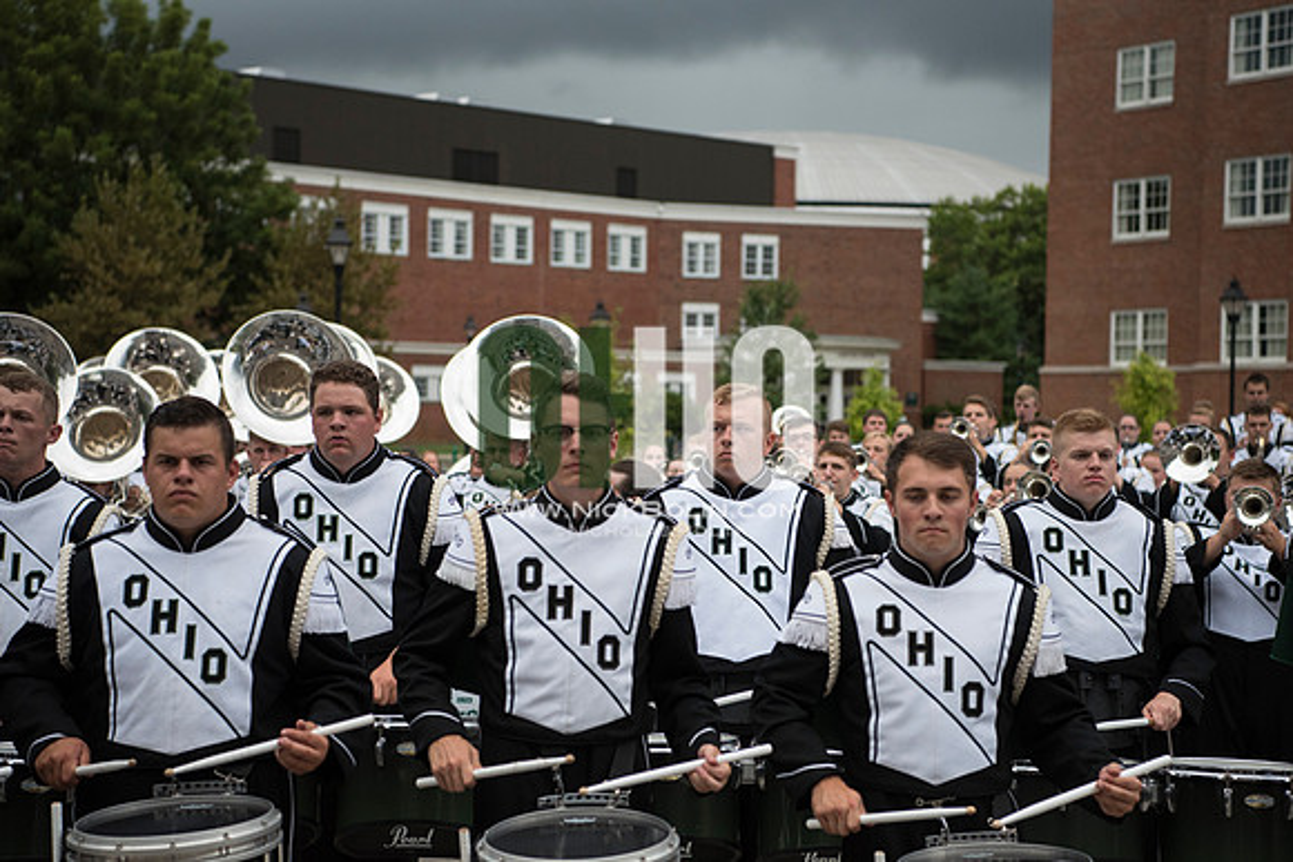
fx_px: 2515
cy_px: 431
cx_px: 646
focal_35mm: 70
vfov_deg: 19.5
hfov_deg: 28.8
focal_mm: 70
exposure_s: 1/3200
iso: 1600
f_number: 3.5
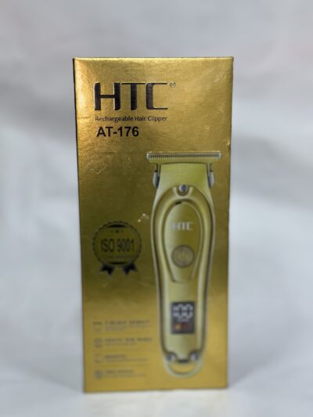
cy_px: 208
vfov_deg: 39.6
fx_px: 578
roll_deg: +0.1
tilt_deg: -13.8
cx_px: 156
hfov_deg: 30.3
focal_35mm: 48
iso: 50
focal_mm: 6.76
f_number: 1.78
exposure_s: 1/100
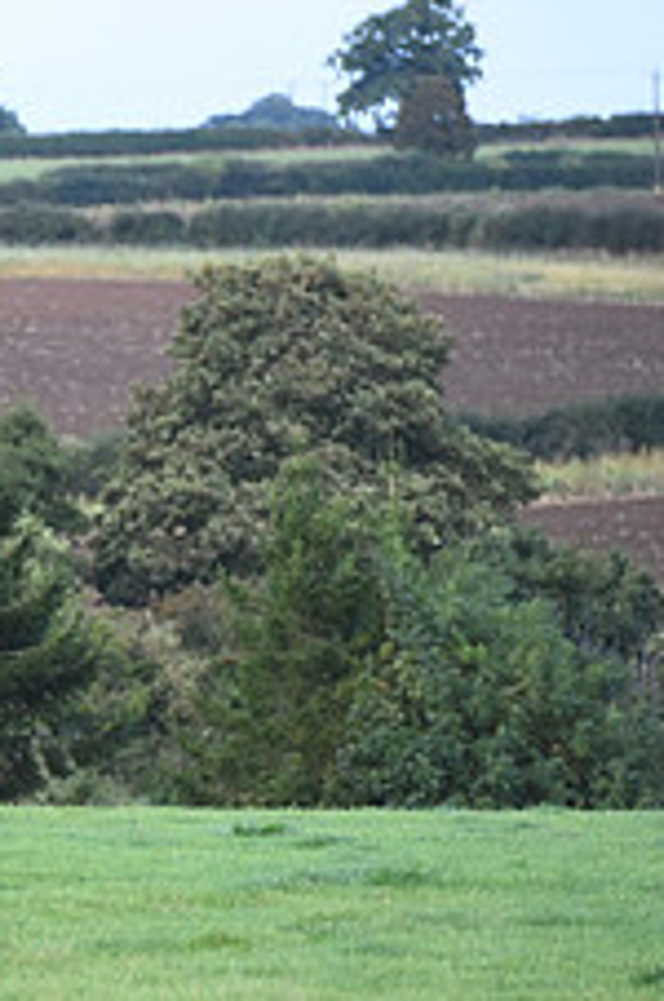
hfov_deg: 2.7
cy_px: 704
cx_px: -584
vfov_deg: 4.0
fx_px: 14263
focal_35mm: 514
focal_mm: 200
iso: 2200
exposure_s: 1/1000
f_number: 5.6
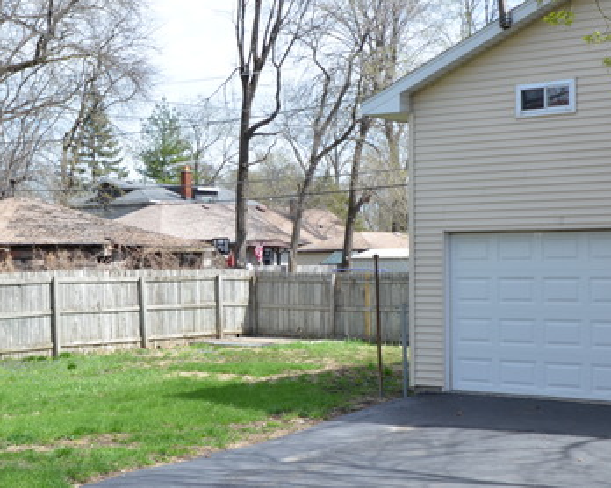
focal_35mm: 62
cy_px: 212
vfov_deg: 24.6
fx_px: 1121
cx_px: 323
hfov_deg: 30.5
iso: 100
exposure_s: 1/200
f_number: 7.1
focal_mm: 24
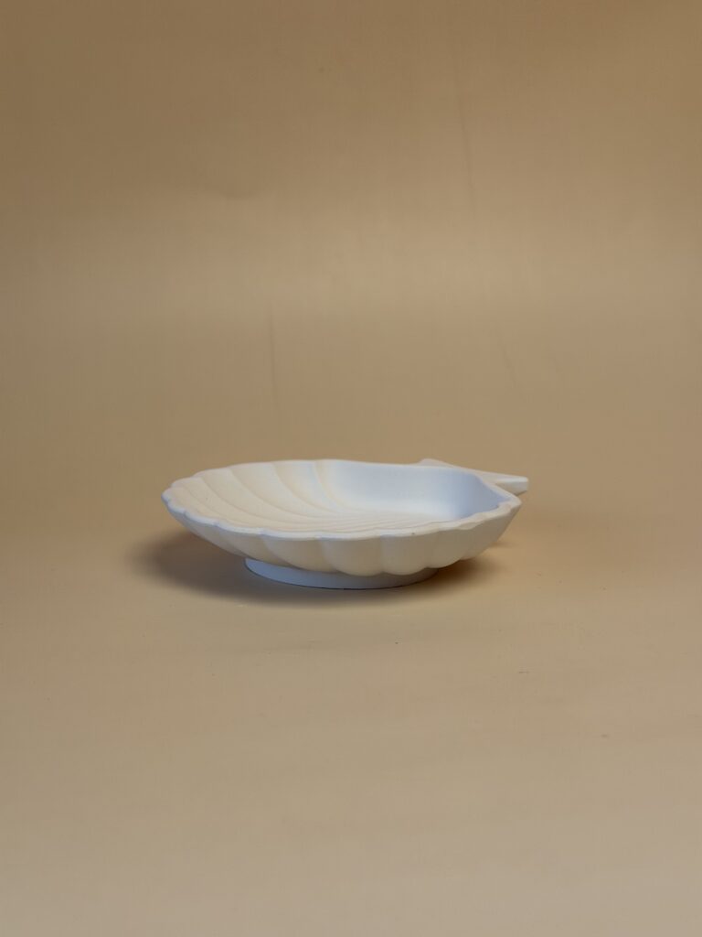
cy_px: 468
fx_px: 1298
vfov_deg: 39.7
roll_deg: -0.5
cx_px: 351
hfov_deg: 30.3
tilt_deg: -11.0
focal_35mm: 48
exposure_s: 1/121
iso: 50
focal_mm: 6.76
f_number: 1.78
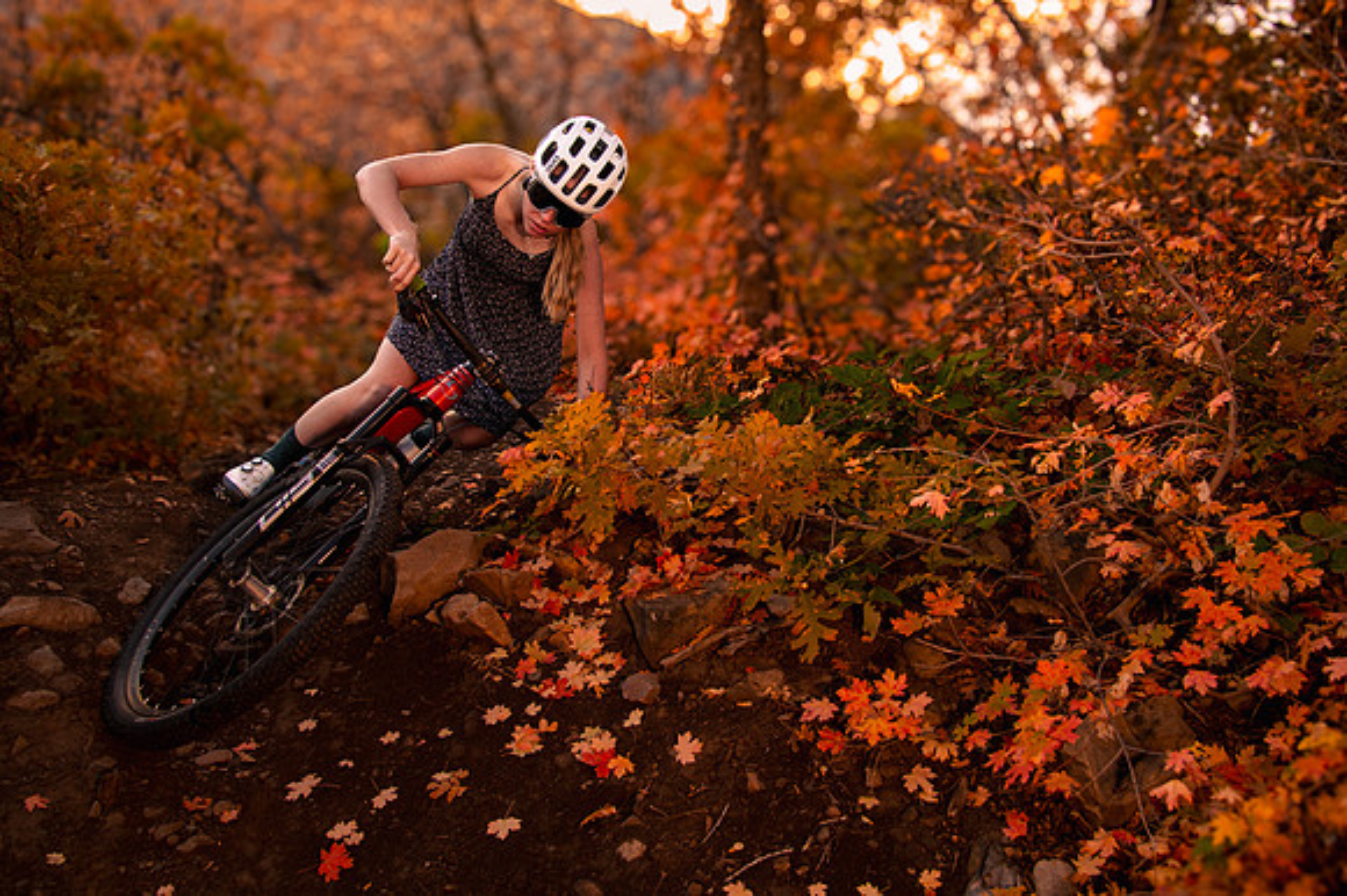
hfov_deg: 58.9
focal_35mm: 32
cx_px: 734
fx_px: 1192
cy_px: 364
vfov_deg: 41.1
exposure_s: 1/500
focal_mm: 24
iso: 320
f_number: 4.5
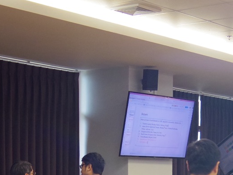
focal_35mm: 120
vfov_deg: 12.0
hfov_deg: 16.4
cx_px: 168
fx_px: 808
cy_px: 219
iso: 250
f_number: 1.9
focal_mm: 8.5
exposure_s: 1/60
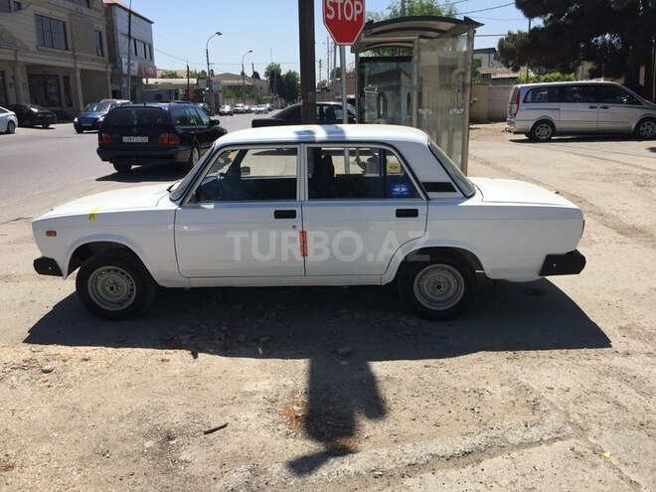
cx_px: 328
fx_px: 550
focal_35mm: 29
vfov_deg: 48.2
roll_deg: +0.2
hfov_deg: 61.7
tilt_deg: -12.3
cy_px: 246
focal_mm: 4.15
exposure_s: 1/2326
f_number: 2.2
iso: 32
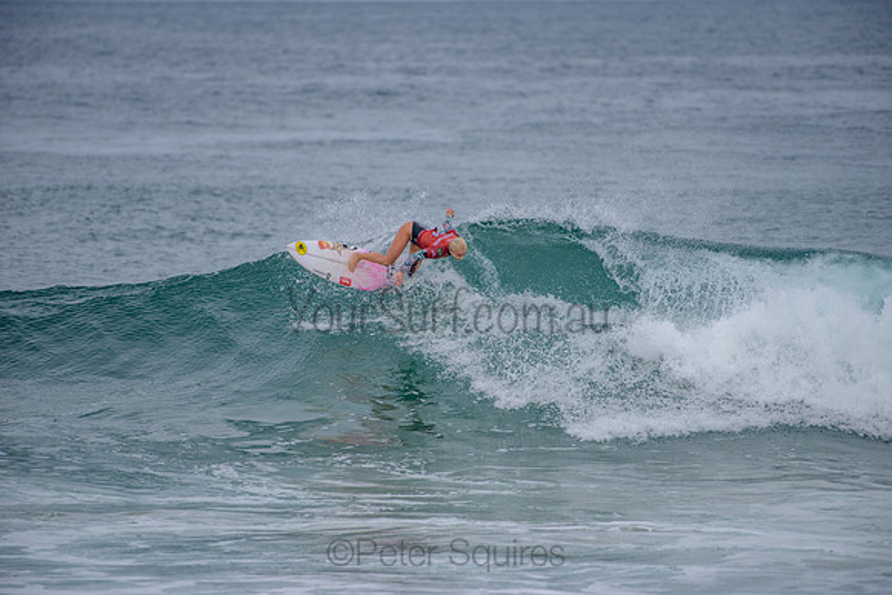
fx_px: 12391
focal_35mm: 500
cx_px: 446
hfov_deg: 4.1
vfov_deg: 2.8
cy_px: 298
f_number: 5.6
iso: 250
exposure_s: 1/2000
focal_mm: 500
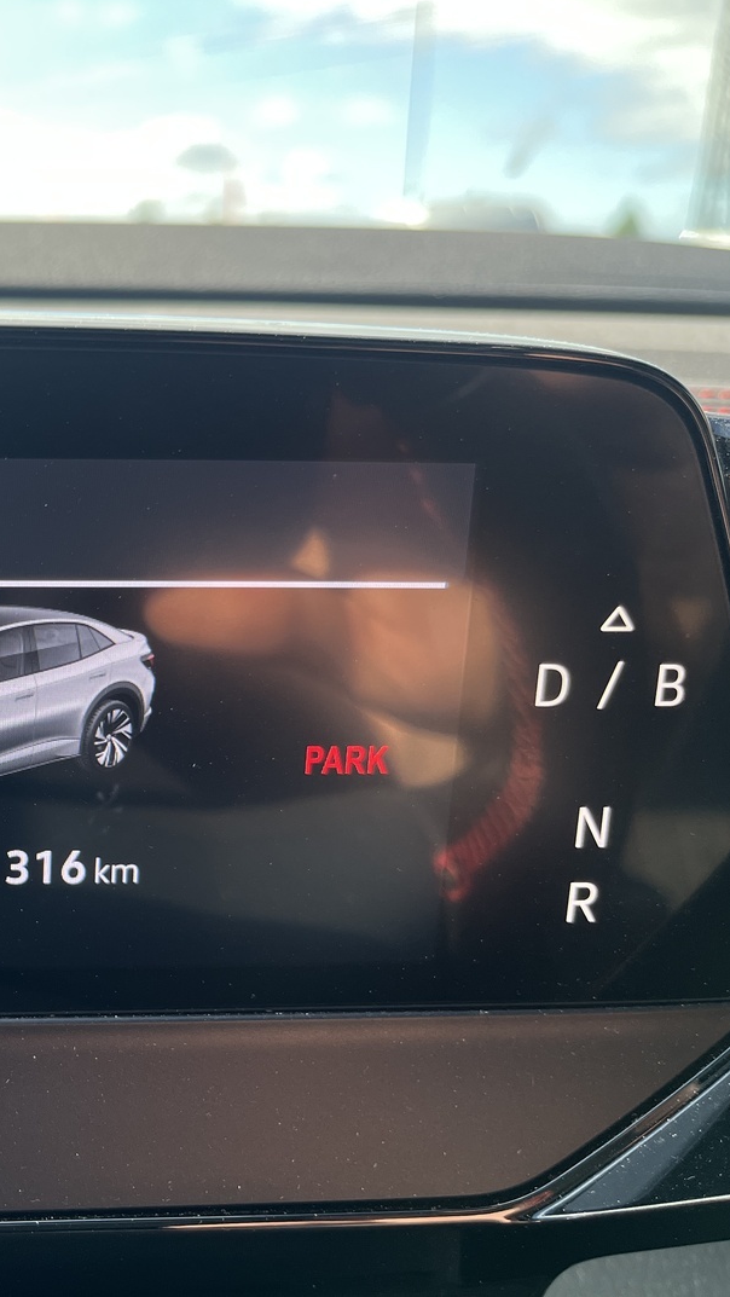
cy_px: 647
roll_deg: +0.8
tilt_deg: -15.2
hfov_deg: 27.8
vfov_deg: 52.8
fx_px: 1307
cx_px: -122
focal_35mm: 38
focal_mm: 5.1
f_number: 1.6
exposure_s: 1/254
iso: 40
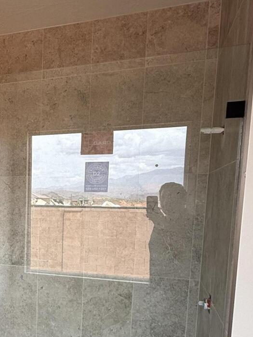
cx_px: -9
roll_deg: -0.2
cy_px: 247
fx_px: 390
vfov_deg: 45.4
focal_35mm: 40
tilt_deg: -7.5
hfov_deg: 32.6
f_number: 2.2
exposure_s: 1/143
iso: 50
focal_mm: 2.22
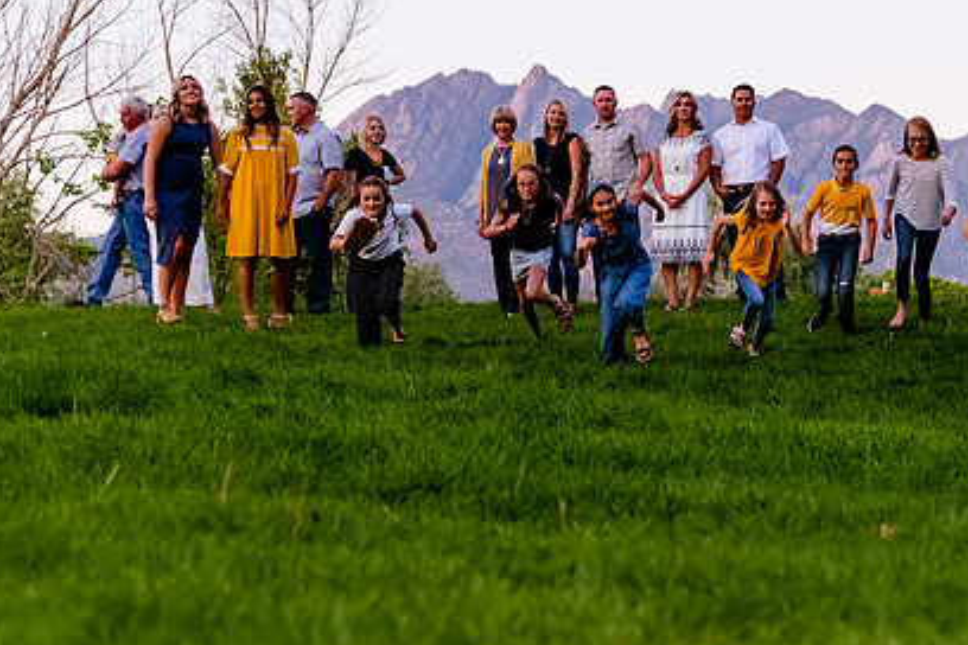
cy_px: 250
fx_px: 2312
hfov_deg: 23.6
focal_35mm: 86
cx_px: 616
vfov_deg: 15.9
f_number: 4
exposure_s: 1/500
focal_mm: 55
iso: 3200
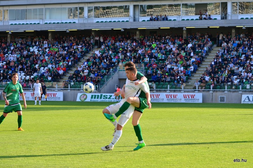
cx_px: 126
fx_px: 842
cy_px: 84
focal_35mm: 120
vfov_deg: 11.4
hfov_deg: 17.1
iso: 250
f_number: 5
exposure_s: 1/500
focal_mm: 80
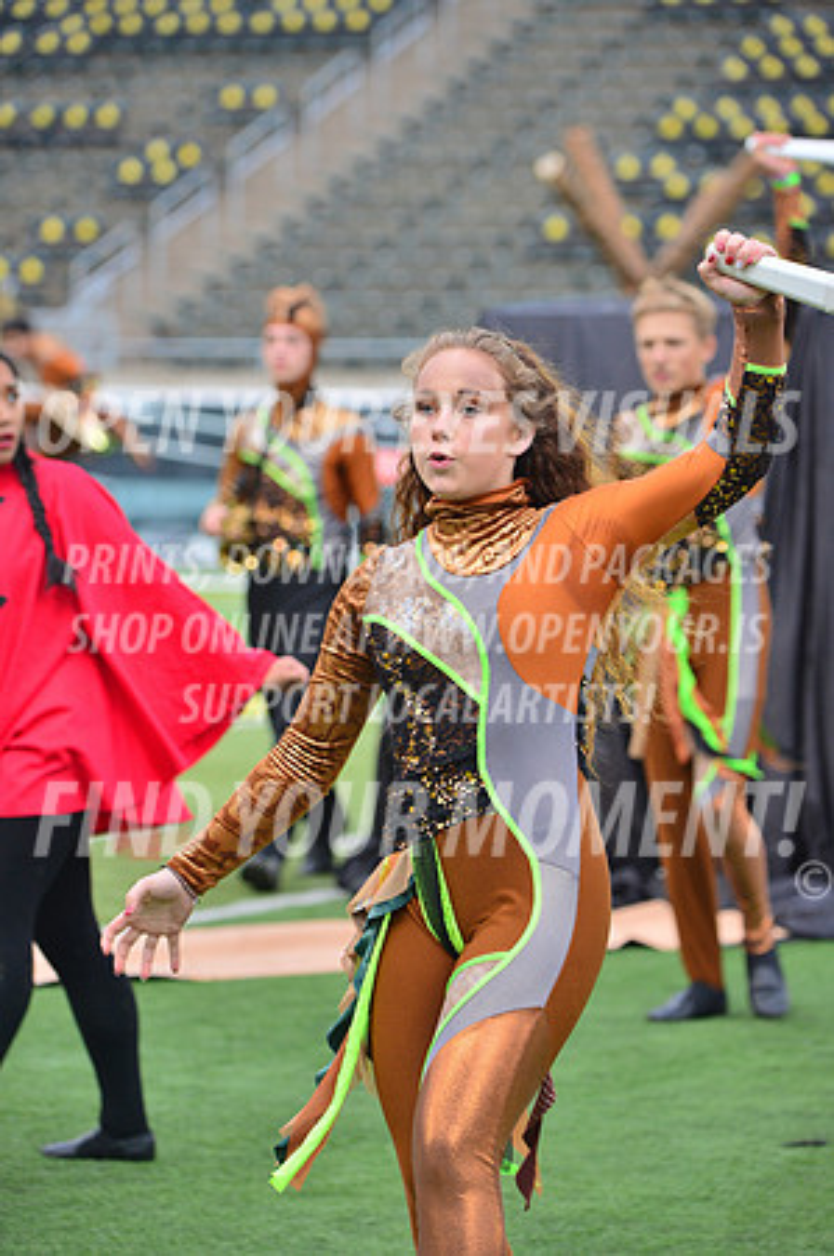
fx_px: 6791
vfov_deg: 10.6
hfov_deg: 7.0
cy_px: 628
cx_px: 417
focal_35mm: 195
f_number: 5.6
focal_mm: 195
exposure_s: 1/400
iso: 400
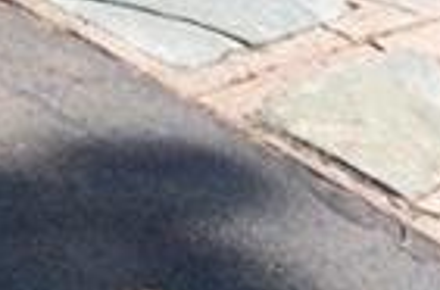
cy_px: -747
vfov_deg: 6.9
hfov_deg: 10.9
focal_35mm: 164
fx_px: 1993
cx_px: -587
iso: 3200
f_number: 16
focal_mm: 15
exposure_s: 1/1000
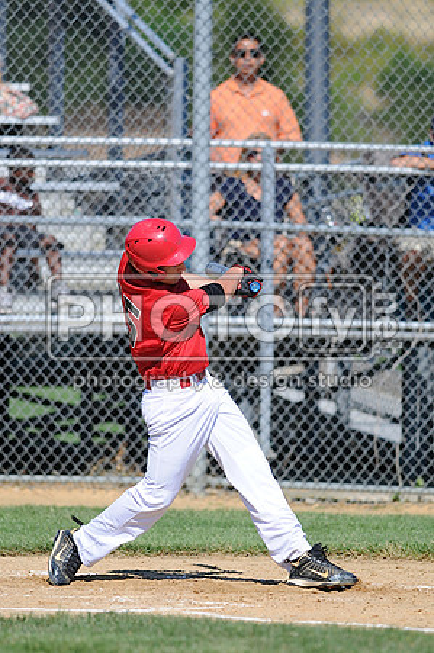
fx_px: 8156
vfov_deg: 4.6
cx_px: 217
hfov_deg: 3.0
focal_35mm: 450
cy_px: 326
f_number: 4
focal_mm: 300
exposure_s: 1/2000
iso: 200
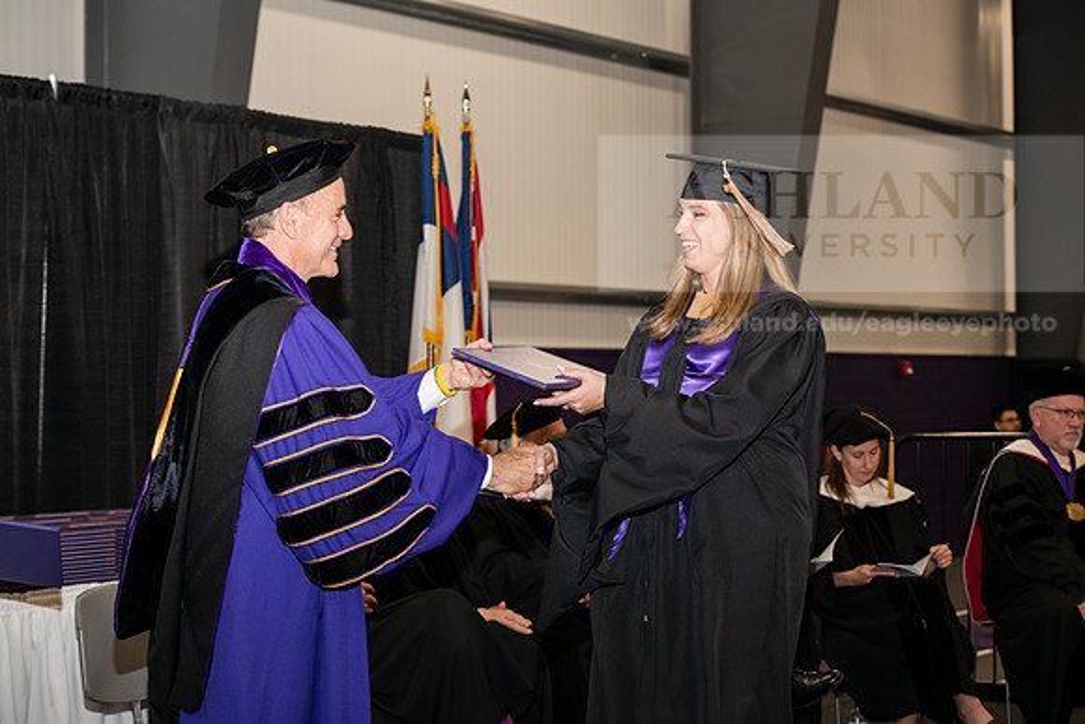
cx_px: 542
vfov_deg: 17.5
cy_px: 362
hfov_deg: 26.0
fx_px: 2351
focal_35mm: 78
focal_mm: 78
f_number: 5.6
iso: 1600
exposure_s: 1/200
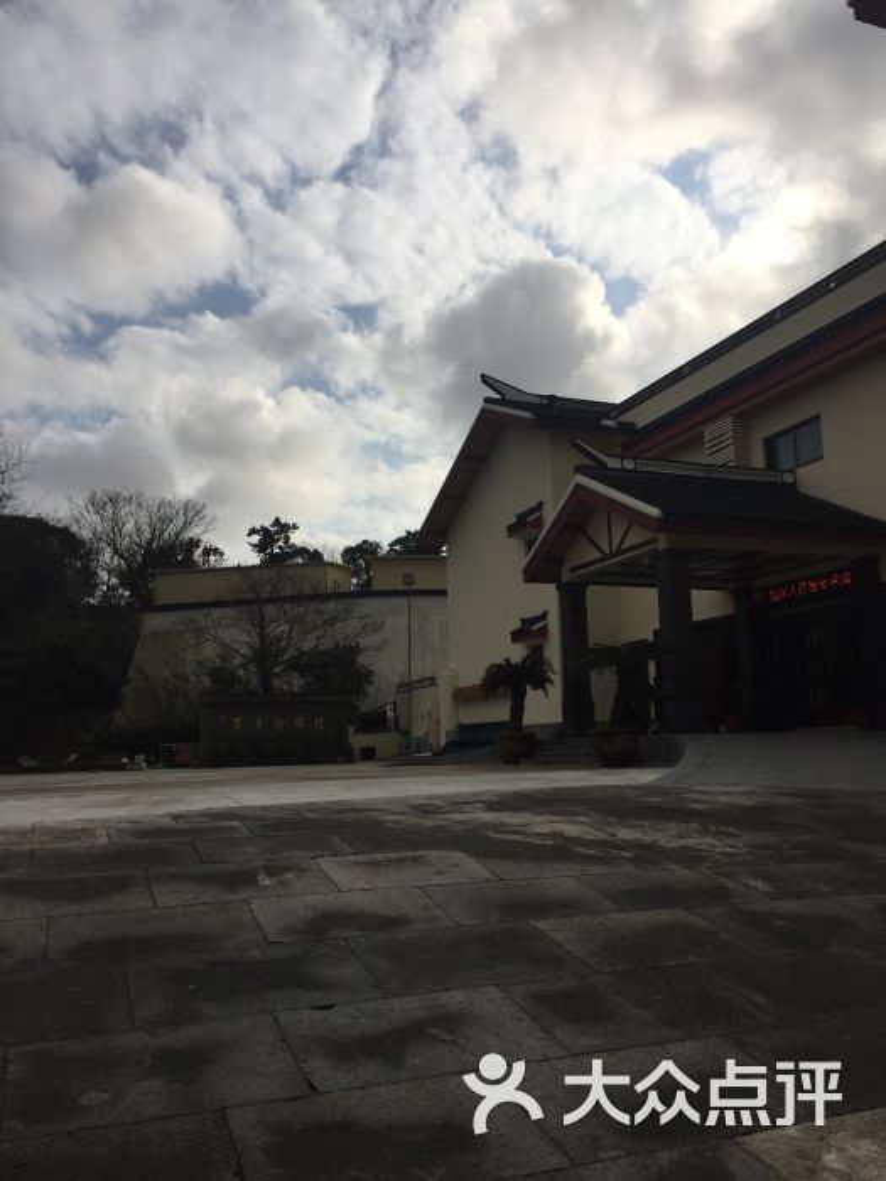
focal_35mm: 29
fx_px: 990
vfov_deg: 61.7
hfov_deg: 48.2
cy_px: 590
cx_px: 443
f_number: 2.2
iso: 32
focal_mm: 4.15
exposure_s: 1/5650
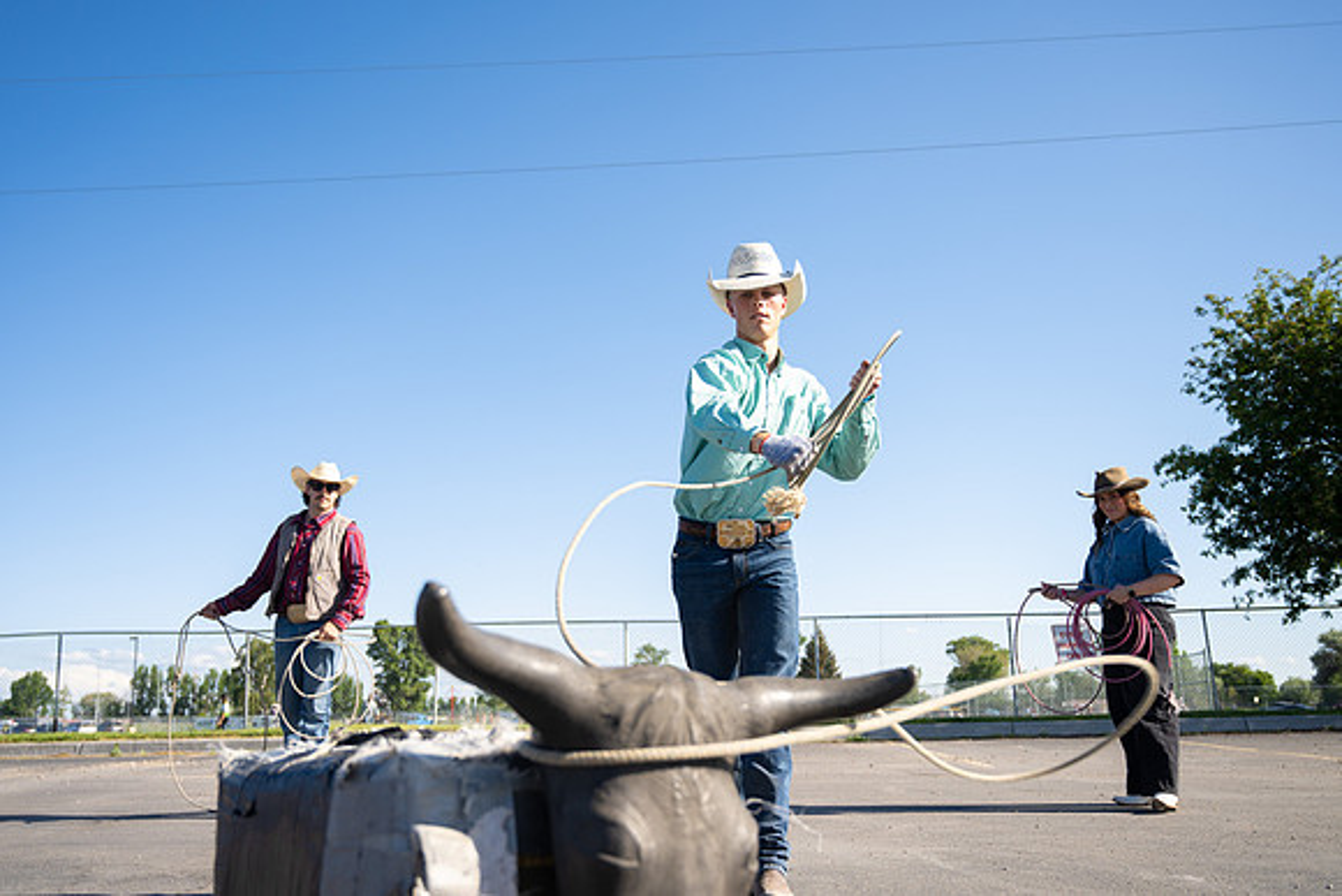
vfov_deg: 40.0
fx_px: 1230
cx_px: 671
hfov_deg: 57.2
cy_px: 448
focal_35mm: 33
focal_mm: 33
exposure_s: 1/640
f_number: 4
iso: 100
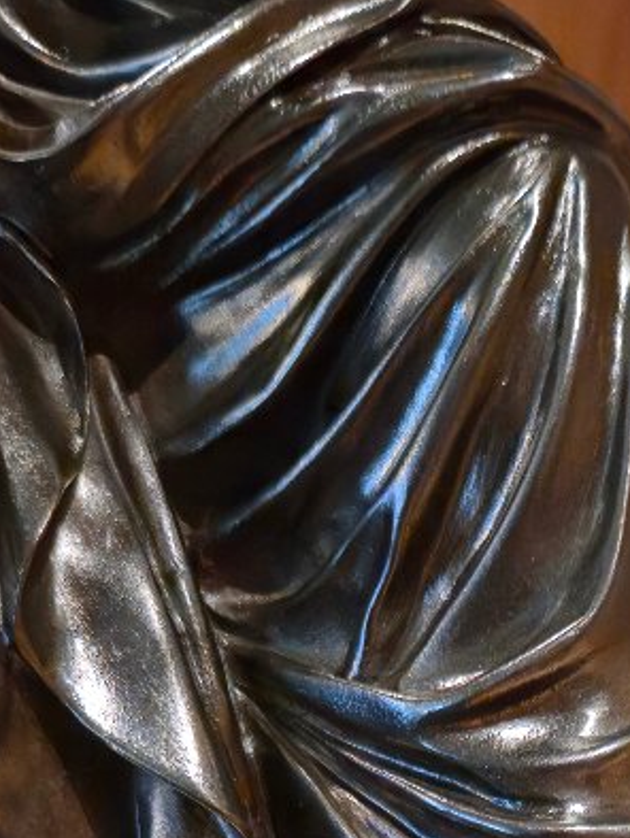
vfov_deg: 24.5
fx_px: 1697
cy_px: 1068
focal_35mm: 70
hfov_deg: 20.9
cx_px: 428
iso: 800
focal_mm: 5.4
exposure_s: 1/50
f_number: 1.8
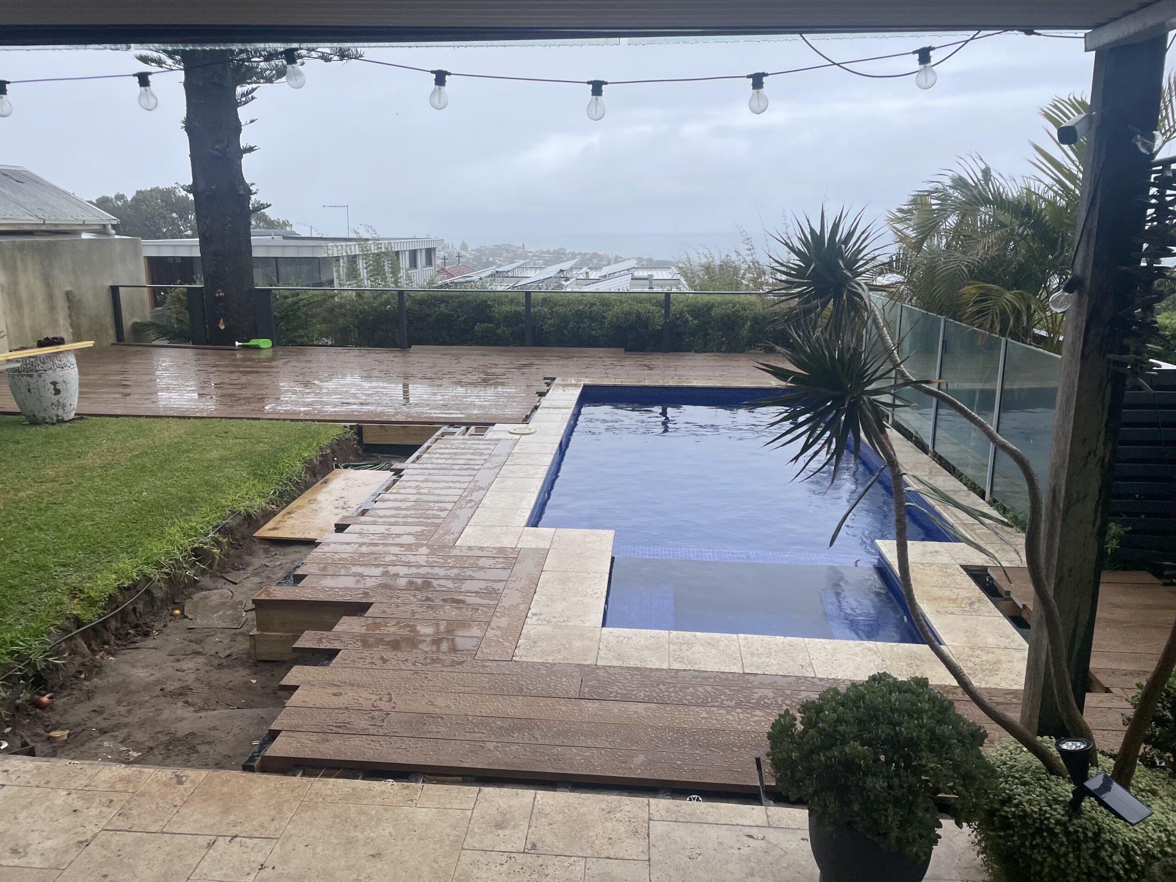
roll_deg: +1.1
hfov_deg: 67.3
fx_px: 883
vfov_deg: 53.1
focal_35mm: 26
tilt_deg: -10.9
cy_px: 441
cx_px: 588
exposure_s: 1/2212
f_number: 1.6
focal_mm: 4.2
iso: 32
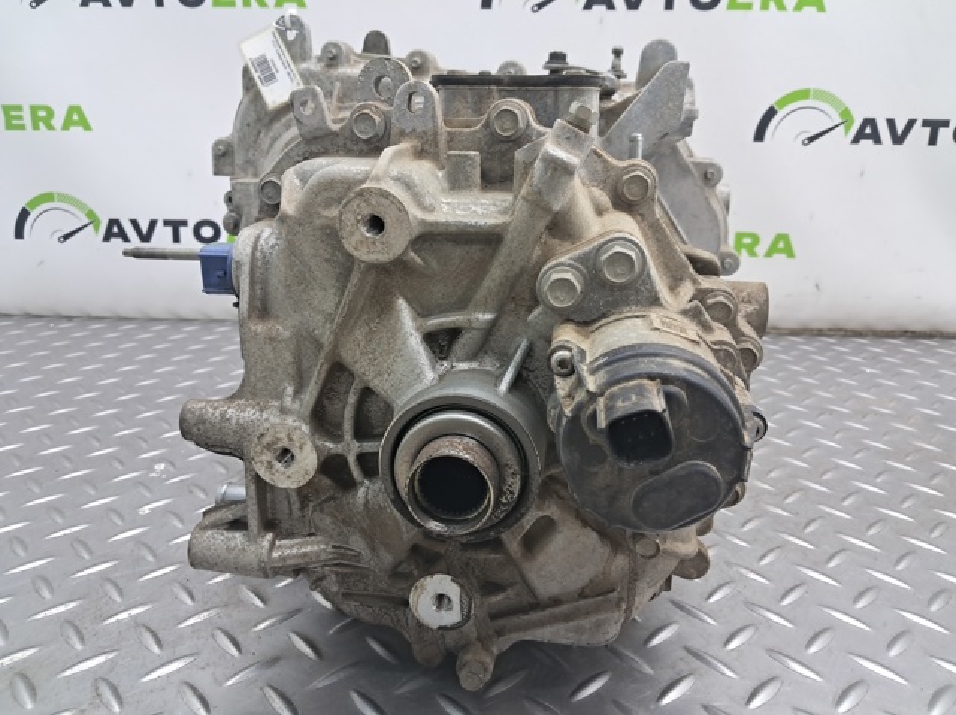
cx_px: 478
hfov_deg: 65.4
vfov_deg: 51.3
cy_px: 358
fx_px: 745
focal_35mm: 27
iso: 160
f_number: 1.8
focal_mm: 4
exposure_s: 1/50
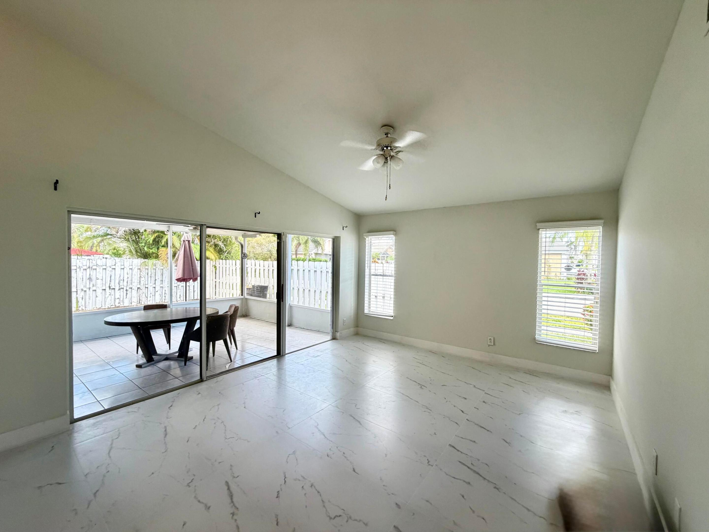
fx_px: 287
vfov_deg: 85.7
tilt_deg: -1.4
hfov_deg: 102.1
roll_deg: -0.6
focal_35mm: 14
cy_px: 266
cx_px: 354
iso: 200
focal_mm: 2.22
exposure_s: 1/120
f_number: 2.2
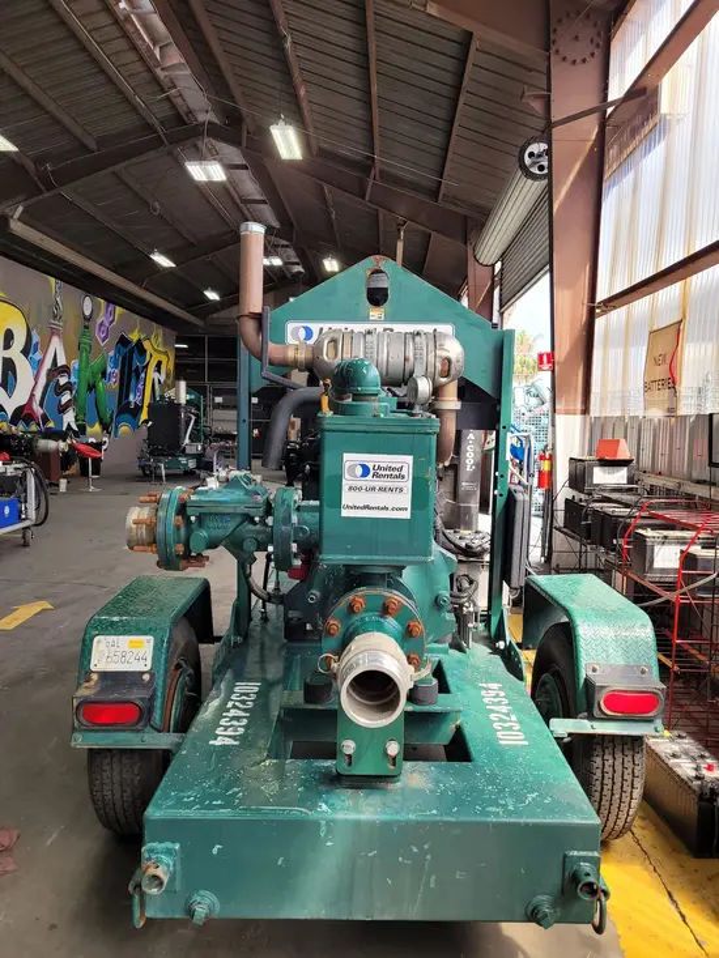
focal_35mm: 26
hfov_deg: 53.1
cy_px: 479
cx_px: 360
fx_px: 720
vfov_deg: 67.3
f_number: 1.8
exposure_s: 1/162
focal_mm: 5.4
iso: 40
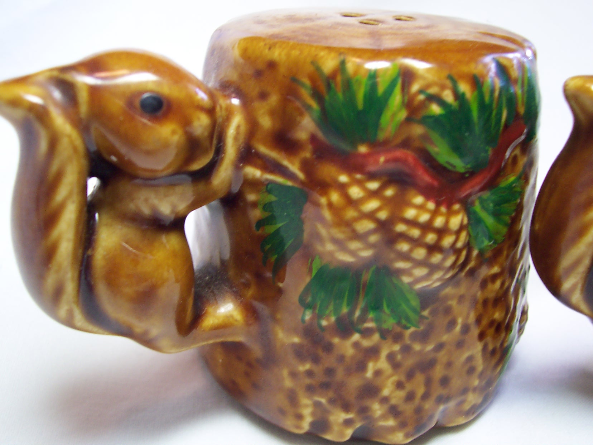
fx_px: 634
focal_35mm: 37
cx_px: 296
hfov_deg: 50.1
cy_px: 222
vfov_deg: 38.7
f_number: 2.8
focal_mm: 5.6
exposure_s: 1/30
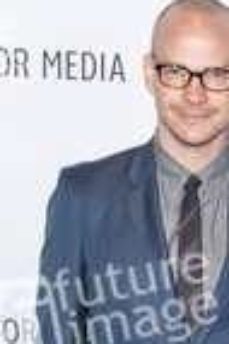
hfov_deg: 15.6
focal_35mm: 87
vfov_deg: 21.5
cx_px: 165
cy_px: 431
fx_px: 832
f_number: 4.5
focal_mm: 31
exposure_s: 1/400
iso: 500
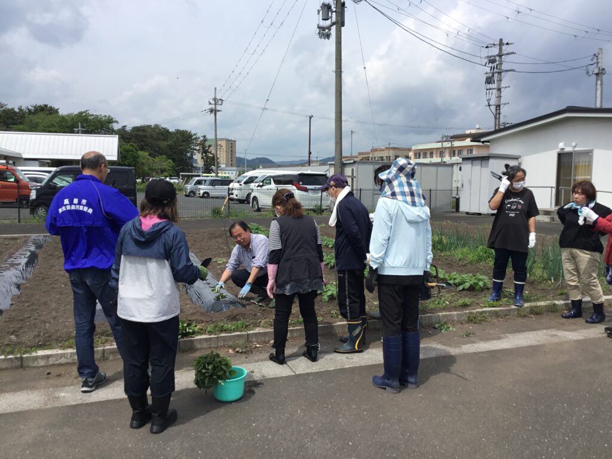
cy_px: 230
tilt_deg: -4.6
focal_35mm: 31
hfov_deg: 58.4
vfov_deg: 45.4
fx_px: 548
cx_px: 306
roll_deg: +0.1
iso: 25
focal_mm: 3.3
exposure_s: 1/1199
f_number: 2.4
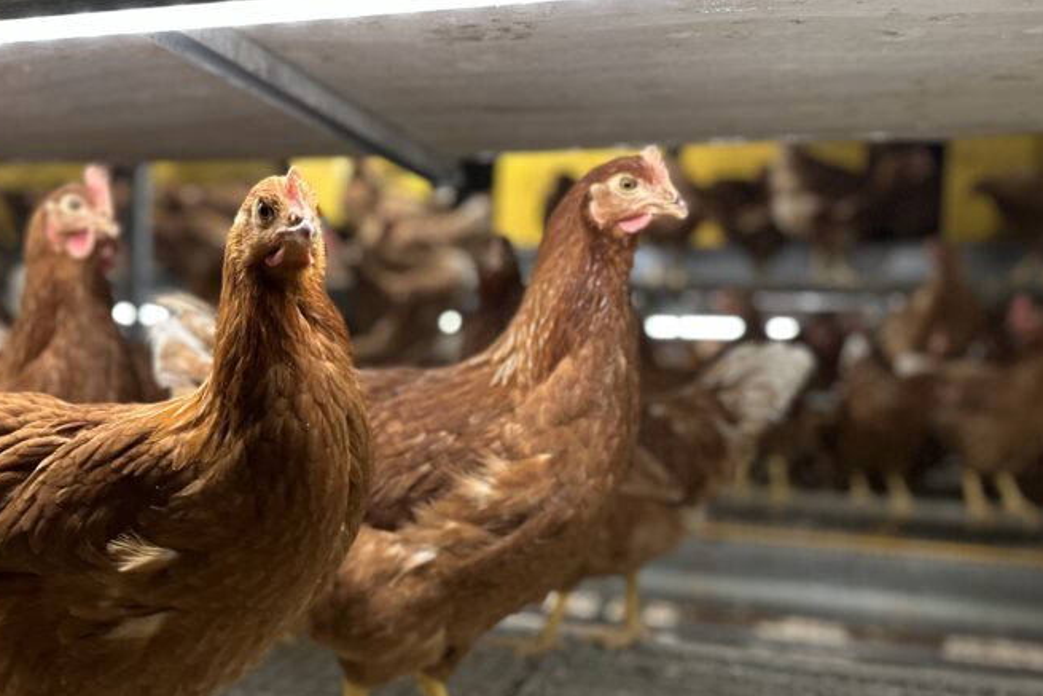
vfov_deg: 34.0
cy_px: 446
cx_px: 360
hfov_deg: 48.8
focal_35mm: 39
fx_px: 1130
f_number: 1.78
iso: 500
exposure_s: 1/60
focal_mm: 6.86
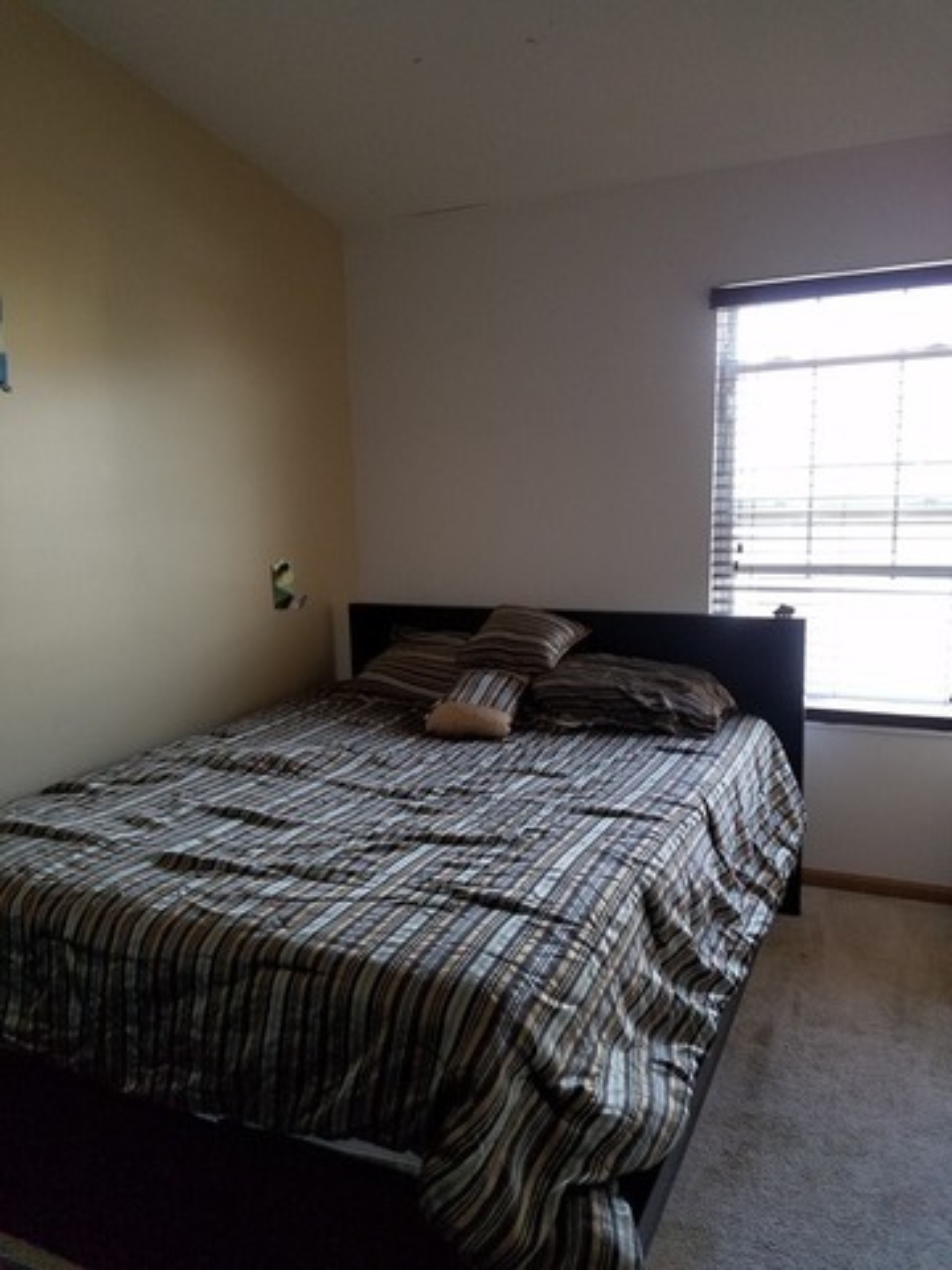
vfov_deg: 65.3
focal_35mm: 27
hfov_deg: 51.4
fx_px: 990
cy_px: 635
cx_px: 476
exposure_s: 1/60
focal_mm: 4.25
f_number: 1.7
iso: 125
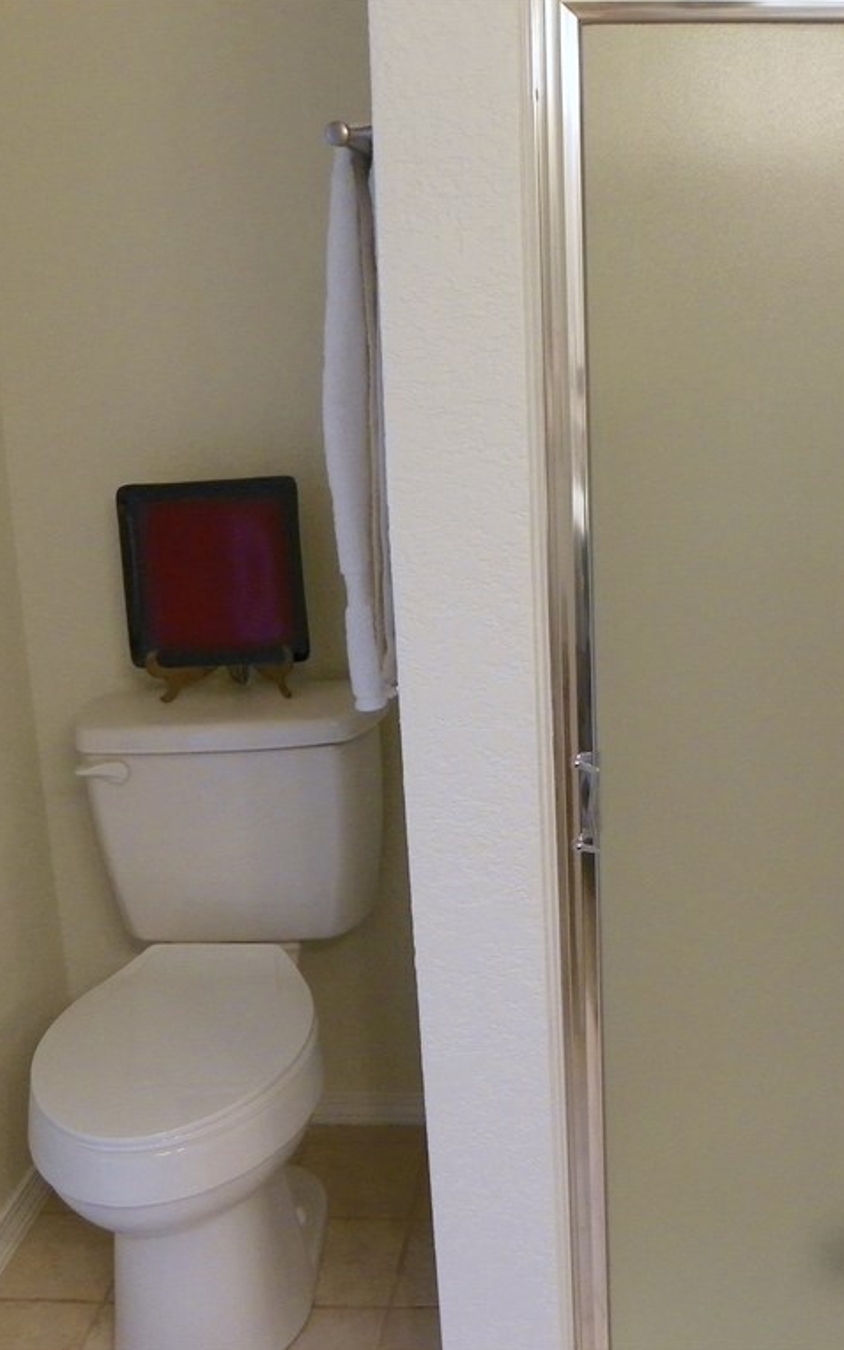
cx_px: 671
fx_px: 1361
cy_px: 674
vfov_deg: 52.7
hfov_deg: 33.5
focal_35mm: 37
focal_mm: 4.6
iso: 160
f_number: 2.8
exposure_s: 1/30
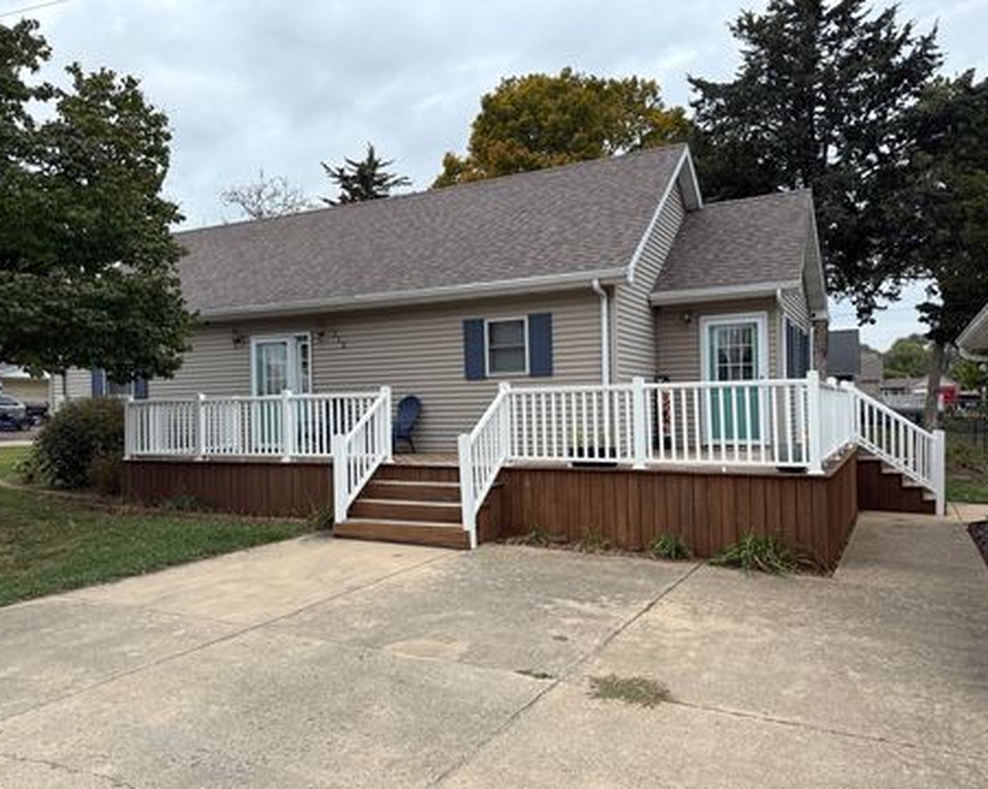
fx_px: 760
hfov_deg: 66.1
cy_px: 409
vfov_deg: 54.9
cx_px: 482
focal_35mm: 26
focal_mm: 6.76
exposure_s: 1/61
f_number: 1.78
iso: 200
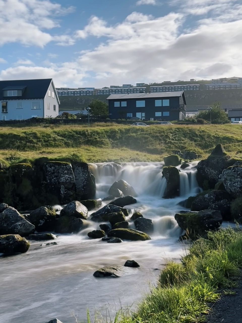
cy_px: 162
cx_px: 121
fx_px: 447
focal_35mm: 48
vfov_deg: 39.7
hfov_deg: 30.3
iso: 64
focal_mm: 6.86
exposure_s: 1/6211
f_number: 1.78
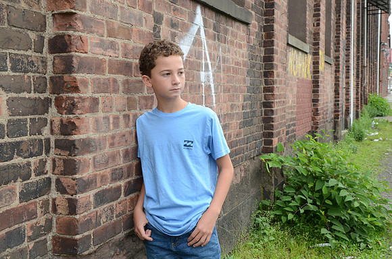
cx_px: 196
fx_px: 505
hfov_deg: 42.4
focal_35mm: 46
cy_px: 130
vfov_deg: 28.8
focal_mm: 31
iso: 500
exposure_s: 1/125
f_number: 8
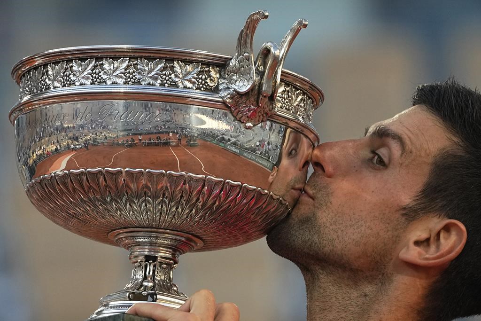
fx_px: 5345
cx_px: 240
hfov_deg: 5.2
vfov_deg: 3.4
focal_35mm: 400
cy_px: 160
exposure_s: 1/1250
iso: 1250
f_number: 5.6
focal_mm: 400
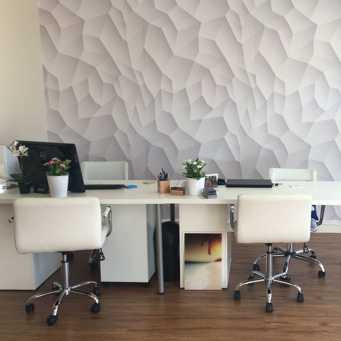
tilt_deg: -8.9
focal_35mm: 39
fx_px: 435
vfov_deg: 42.8
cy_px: 174
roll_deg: -1.5
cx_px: 248
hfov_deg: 41.8
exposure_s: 1/120
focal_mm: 4.15
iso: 32
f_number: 2.2
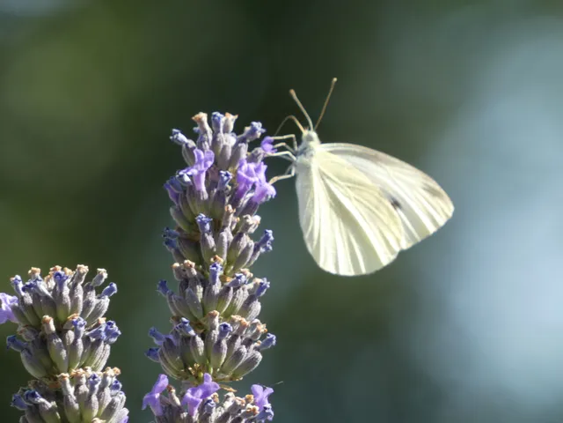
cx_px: 282
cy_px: 212
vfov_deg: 1.8
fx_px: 13450
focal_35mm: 827
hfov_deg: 2.4
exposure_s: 1/125
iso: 80
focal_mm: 148.1
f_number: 5.6
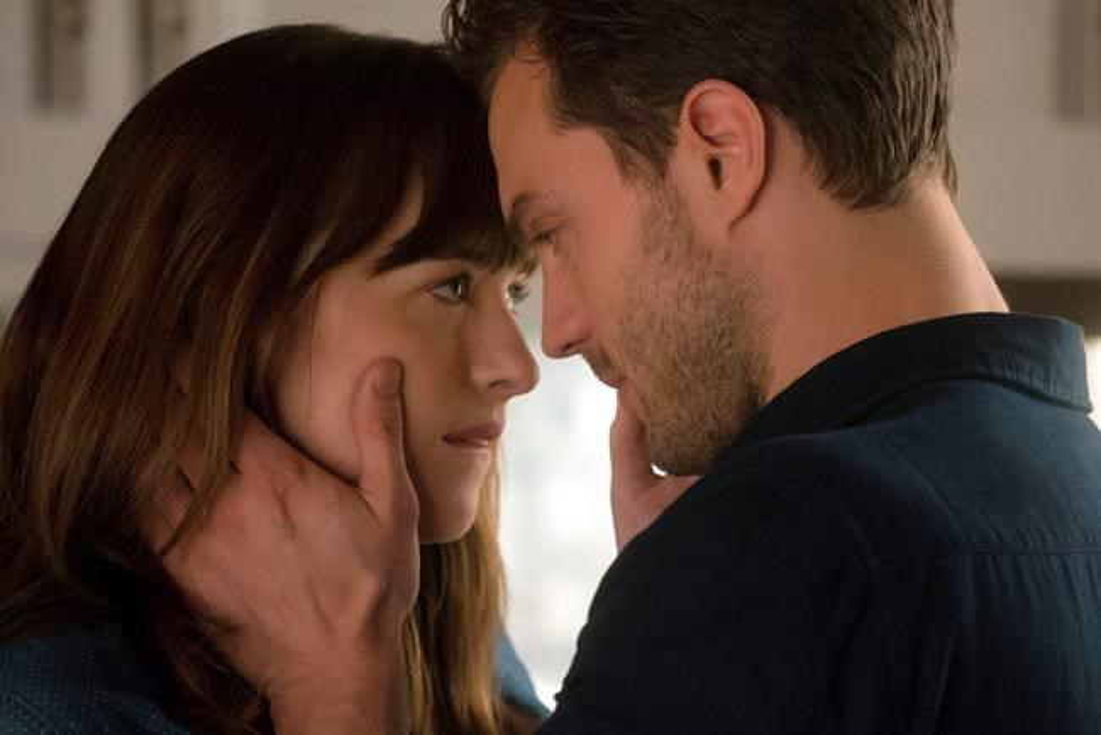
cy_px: 368
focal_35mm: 300
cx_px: 550
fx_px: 9179
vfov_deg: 4.6
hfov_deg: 6.9
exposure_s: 1/50
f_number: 4
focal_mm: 200
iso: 1600
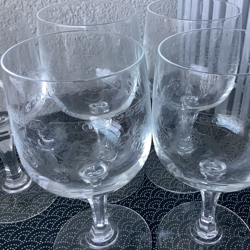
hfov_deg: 44.6
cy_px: 125
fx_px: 302
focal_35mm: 37
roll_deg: -0.4
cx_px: 155
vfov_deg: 44.9
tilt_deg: -32.9
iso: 250
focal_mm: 3.3
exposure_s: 1/50
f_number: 2.4
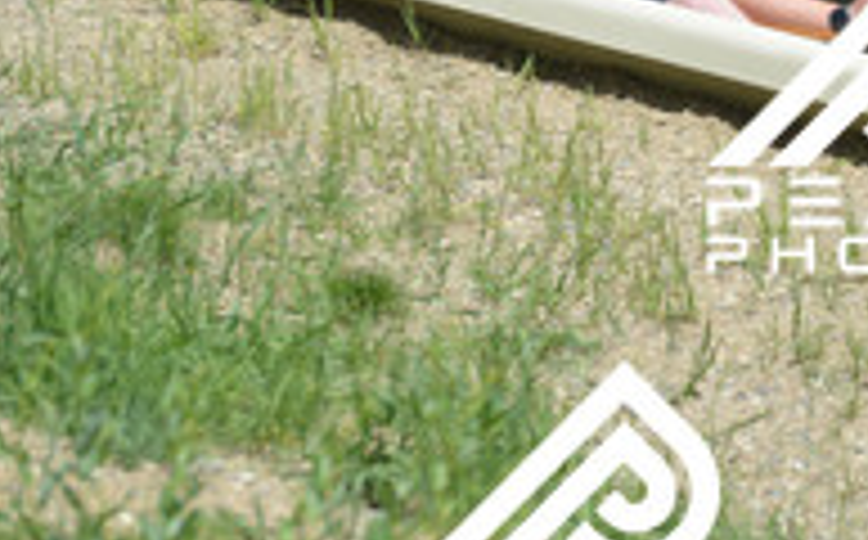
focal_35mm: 413
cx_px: 881
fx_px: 9756
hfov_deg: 5.1
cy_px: 83
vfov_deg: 3.2
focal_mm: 195
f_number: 6.3
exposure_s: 1/640
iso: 200
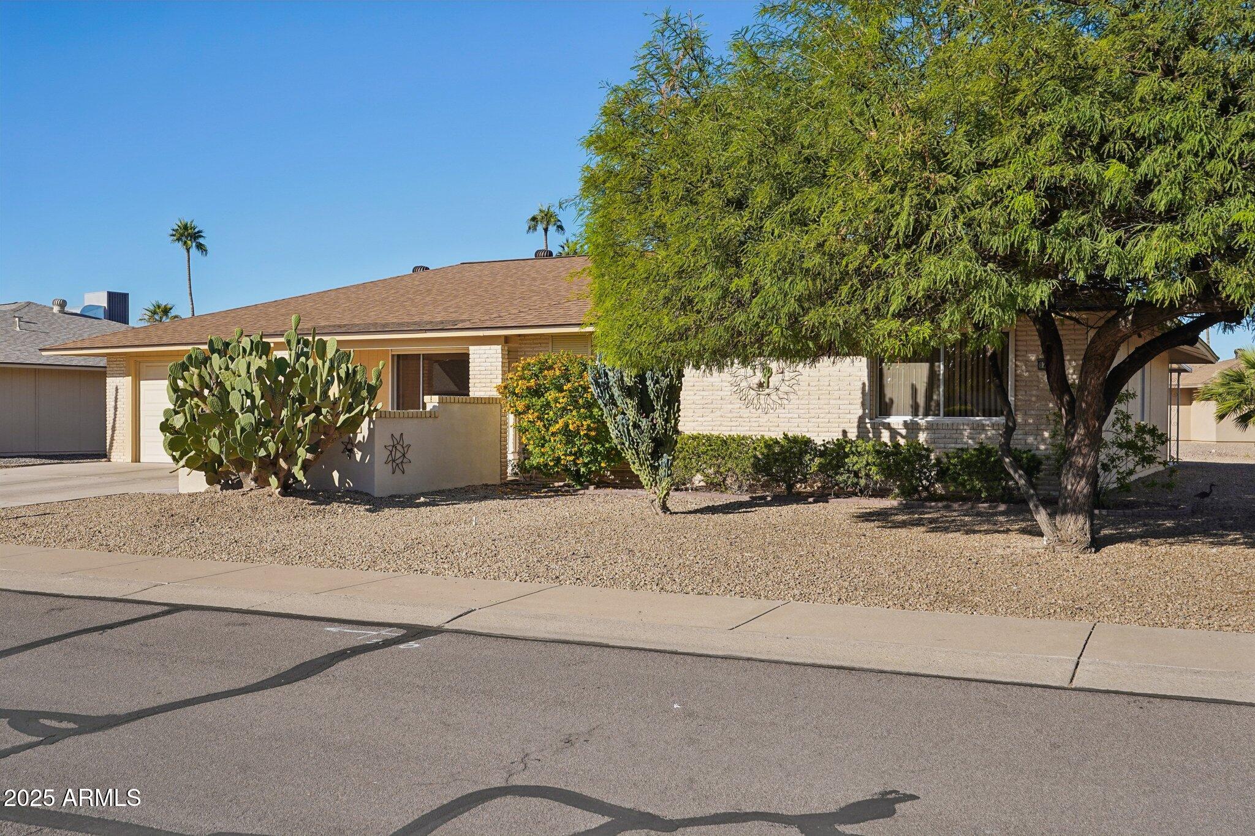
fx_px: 1220
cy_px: 418
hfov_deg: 54.4
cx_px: 628
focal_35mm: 35
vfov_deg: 37.8
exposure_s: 1/1250
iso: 400
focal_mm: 35
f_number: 8
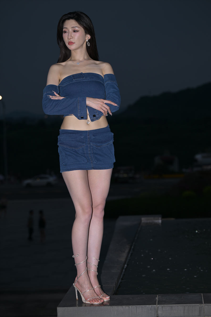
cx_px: 106
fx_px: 730
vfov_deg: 24.5
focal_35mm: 83
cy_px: 159
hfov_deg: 16.5
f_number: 4
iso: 100
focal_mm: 82
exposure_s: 1/200
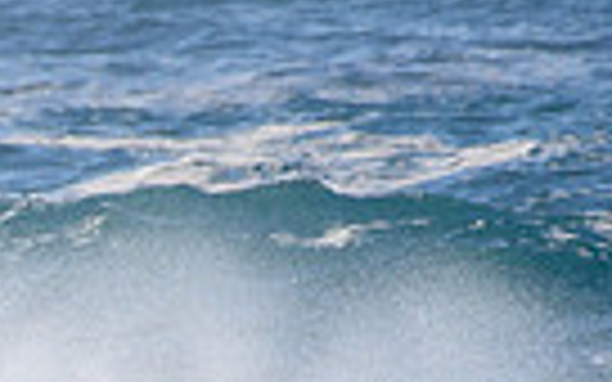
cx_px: -351
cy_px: 744
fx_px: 54340
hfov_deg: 0.6
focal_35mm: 3258
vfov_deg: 0.4
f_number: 5.6
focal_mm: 500
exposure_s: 1/2000
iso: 320
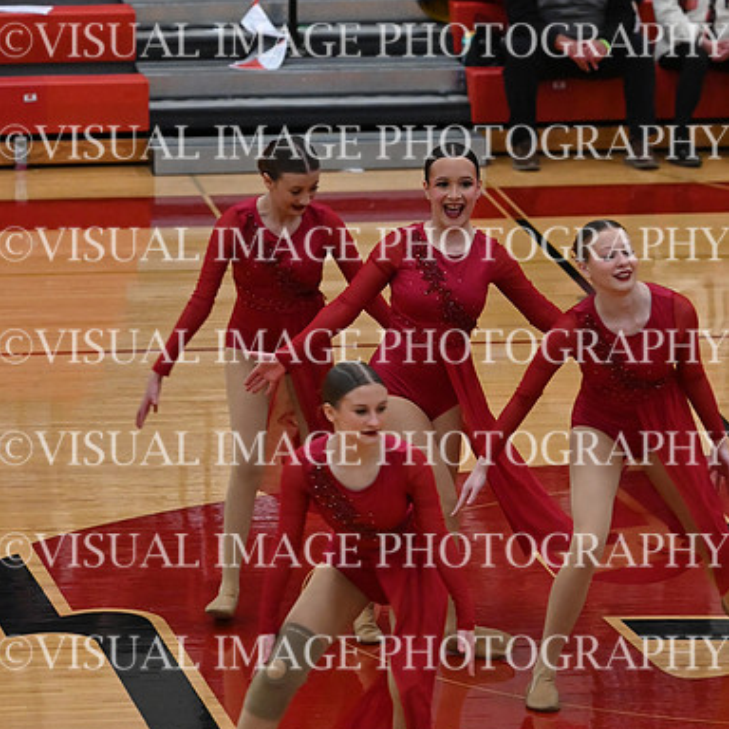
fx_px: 5718
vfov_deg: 7.3
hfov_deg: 7.3
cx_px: 364
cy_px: 499
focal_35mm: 240
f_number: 4
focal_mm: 125
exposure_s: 1/400
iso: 5000
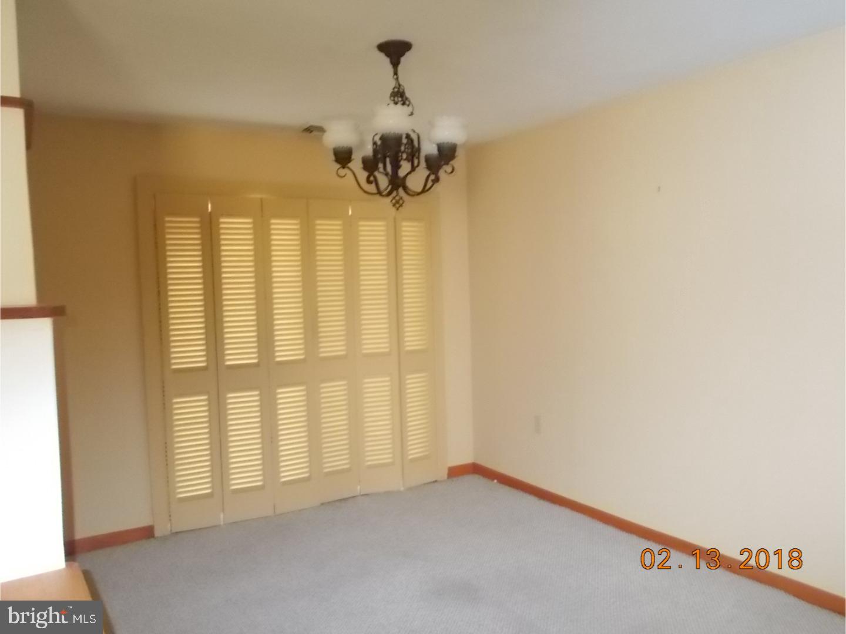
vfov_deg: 46.8
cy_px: 317
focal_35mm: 30
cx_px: 423
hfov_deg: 60.0
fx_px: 733
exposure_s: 1/25
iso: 720
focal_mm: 5.3
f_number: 3.4
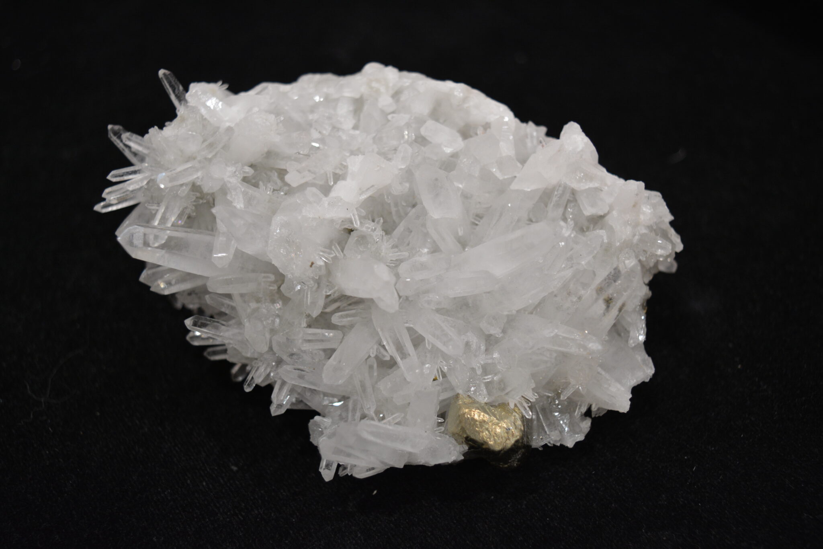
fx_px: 1029
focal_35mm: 45
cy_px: 274
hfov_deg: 43.6
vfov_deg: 29.9
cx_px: 412
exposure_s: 1/50
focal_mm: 30
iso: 800
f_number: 4.2
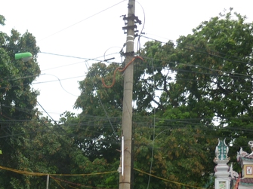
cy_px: 165
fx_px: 526
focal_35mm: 72
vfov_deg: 20.1
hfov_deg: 25.9
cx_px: 9
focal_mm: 5.5
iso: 80
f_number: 2.8
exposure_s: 1/320
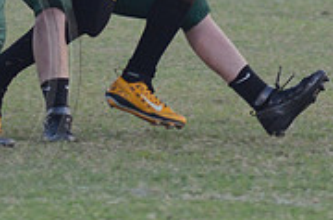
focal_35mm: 965
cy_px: -122
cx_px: 224
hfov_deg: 2.1
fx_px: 8903
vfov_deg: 1.4
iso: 1000
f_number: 5.6
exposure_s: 1/400
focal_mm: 200
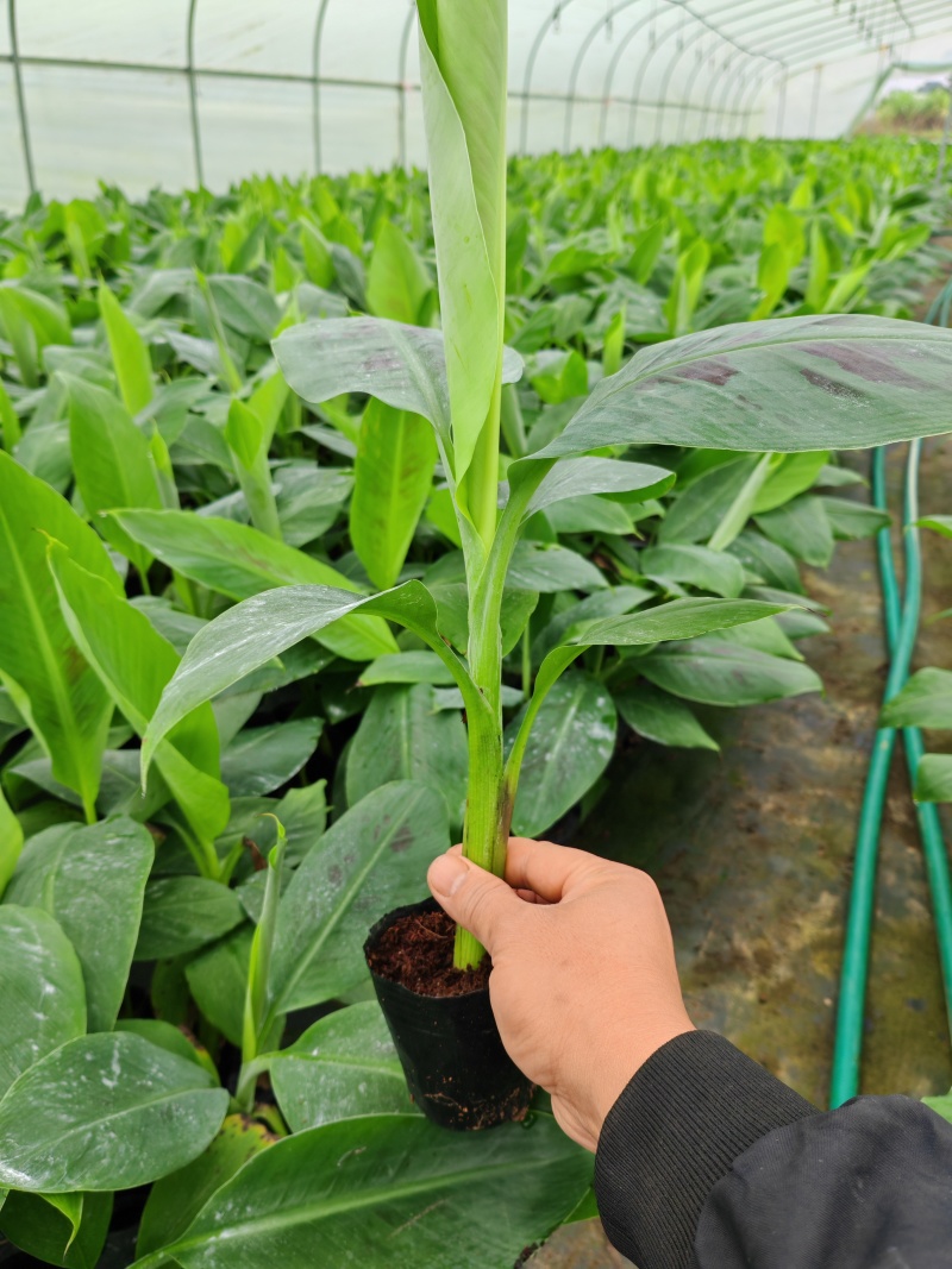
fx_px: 990
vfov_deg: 65.3
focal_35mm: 27
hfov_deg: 51.3
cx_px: 476
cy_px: 634
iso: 50
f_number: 1.95
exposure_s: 1/100
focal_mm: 5.52
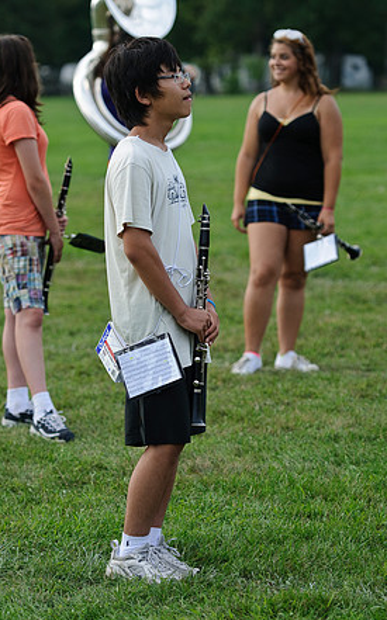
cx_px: 192
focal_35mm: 156
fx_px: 2637
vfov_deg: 13.4
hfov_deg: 8.4
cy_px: 305
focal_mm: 100
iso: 200
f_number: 2.8
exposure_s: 1/750
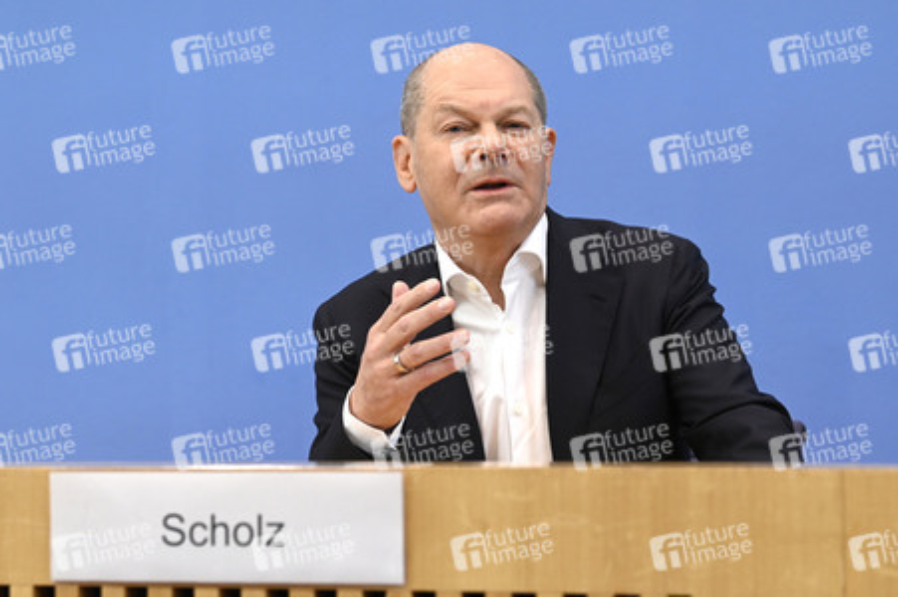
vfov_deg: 17.5
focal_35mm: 78
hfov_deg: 26.0
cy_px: 298
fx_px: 1944
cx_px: 449
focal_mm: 78
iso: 3200
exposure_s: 1/1000
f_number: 5
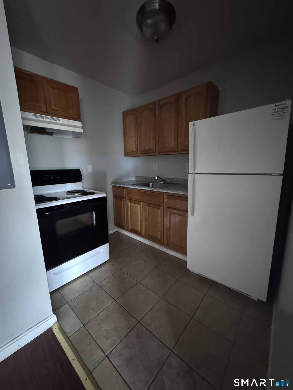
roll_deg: +1.8
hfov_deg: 85.7
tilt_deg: -10.6
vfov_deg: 102.1
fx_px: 158
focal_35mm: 14
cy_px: 195
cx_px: 146
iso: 1600
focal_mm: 2.22
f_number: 2.2
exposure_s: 1/30
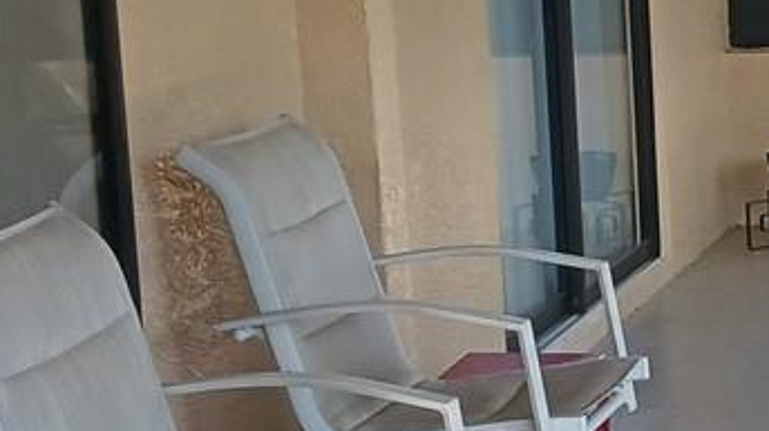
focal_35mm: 137
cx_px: 832
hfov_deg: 15.3
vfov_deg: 8.8
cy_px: 257
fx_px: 2792
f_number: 1.8
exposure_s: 1/60
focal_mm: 4
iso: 64
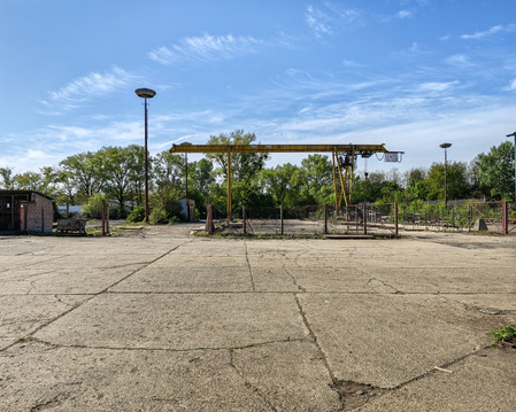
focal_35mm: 25
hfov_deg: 68.1
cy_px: 213
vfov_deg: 56.8
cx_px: 261
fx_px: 382
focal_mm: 8.71
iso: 50
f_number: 1.67
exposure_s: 1/5128
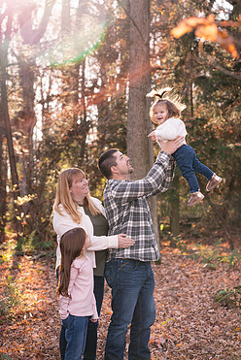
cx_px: 145
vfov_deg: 19.8
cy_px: 179
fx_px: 1032
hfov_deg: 13.3
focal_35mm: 103
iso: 320
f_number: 4
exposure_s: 1/200
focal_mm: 85
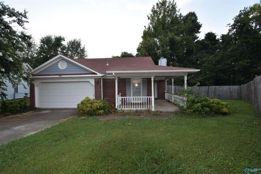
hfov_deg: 95.0
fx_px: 120
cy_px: 87
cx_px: 130
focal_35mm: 16
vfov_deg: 72.0
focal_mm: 11
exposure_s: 1/125
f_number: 5.6
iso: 180
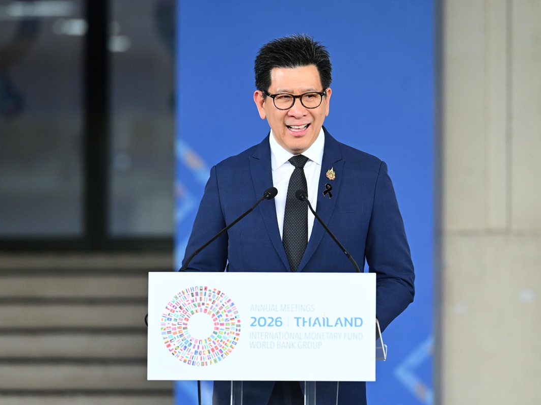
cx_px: 285
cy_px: 202
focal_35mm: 301
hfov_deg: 6.6
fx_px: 4703
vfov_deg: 4.9
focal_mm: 185
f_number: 3.2
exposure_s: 1/1000
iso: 1000
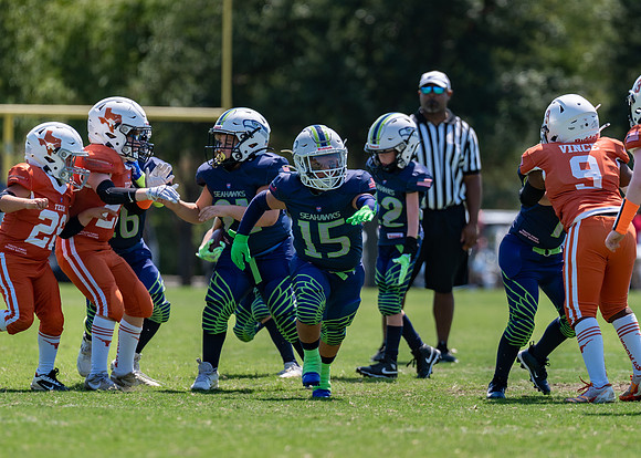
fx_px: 6560
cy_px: 265
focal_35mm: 360
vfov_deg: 4.0
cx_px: 399
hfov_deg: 5.6
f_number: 3.2
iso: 100
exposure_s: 1/1250
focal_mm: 200
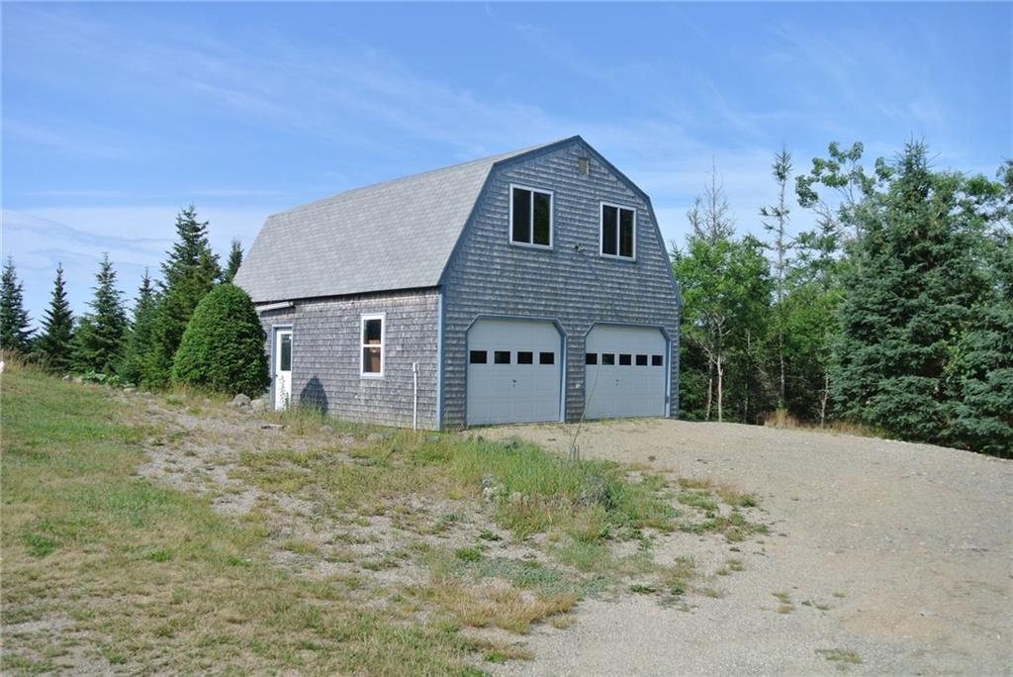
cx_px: 506
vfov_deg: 42.4
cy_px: 338
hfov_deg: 60.3
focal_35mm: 31
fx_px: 873
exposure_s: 1/640
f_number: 4.5
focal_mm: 11.8
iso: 100
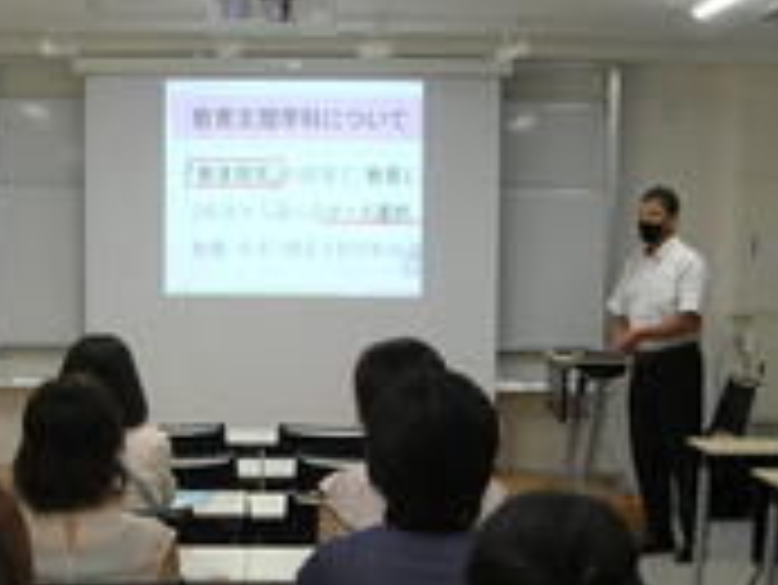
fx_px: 1822
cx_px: 265
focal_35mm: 81
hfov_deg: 24.0
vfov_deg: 18.0
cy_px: 522
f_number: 2.8
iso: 50
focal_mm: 5.8
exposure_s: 1/31
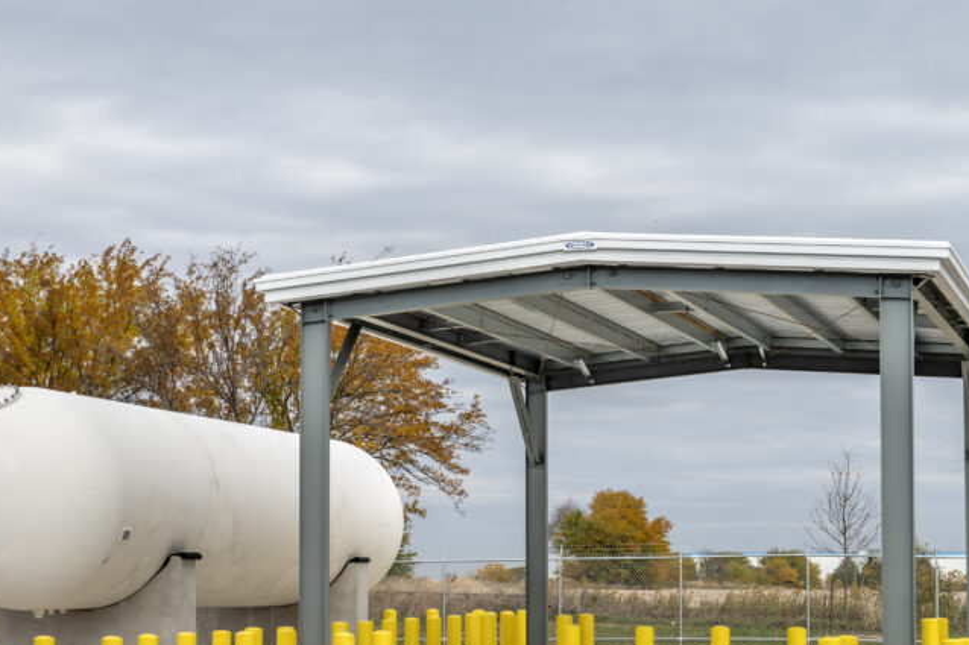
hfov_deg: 26.1
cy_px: 467
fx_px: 2072
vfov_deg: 17.6
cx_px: 305
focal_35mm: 77
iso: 100
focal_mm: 48
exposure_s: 1/200
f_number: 10
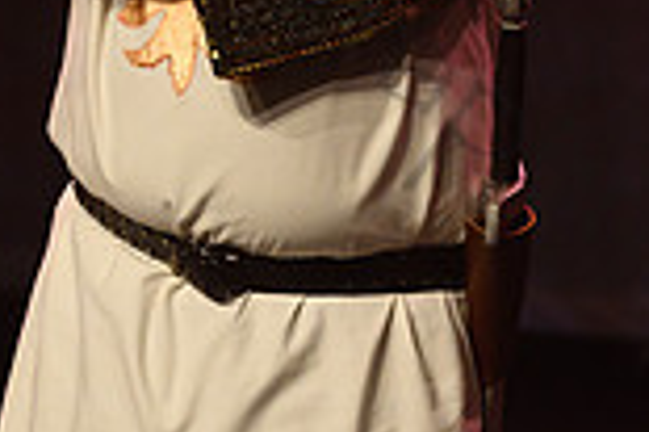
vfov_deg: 3.6
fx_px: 6753
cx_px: -54
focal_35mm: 375
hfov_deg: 5.5
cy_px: -287
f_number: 3.5
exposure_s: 1/160
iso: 1250
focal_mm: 100
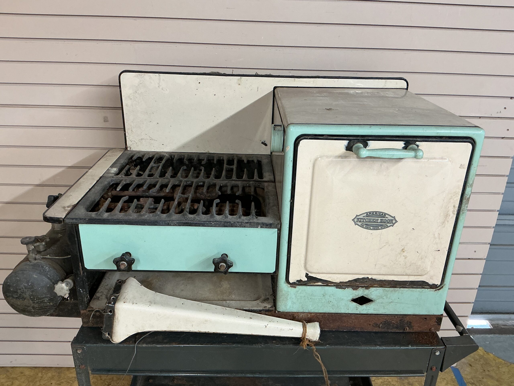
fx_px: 431
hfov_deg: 61.7
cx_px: 257
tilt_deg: -22.8
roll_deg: -1.5
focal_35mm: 29
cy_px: 193
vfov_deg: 48.2
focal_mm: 3
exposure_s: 1/60
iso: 125
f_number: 1.8
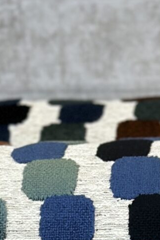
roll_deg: +2.5
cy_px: 546
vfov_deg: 7.3
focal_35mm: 265
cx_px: 135
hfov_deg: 5.2
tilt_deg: -20.2
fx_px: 1764
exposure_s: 1/120
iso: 64
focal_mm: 6.86
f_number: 1.78
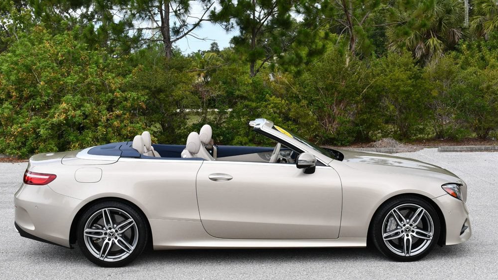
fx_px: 621
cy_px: 129
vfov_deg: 25.4
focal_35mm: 47
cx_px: 247
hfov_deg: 43.7
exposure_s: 1/250
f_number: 8
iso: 125
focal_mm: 22
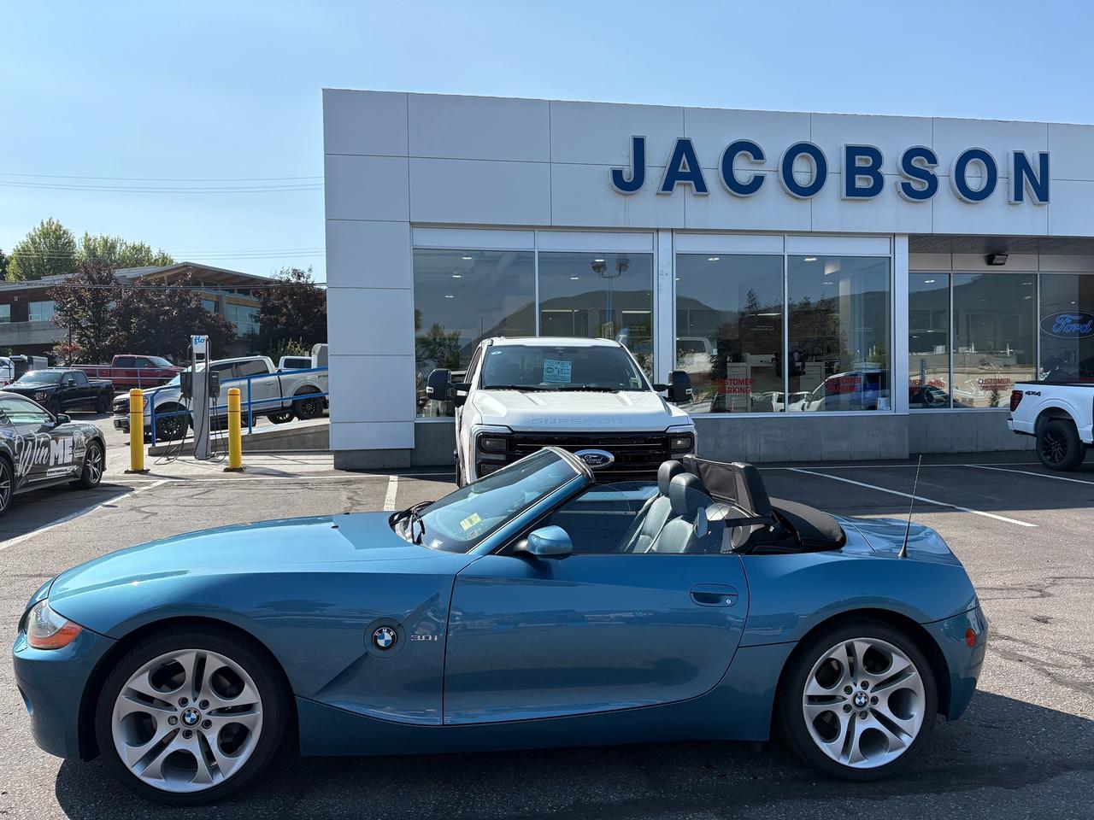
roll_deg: +0.9
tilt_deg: -0.9
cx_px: 547
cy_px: 410
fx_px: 822
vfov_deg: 53.1
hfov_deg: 67.3
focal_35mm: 26
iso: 64
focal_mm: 5.96
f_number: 1.6
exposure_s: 1/3279
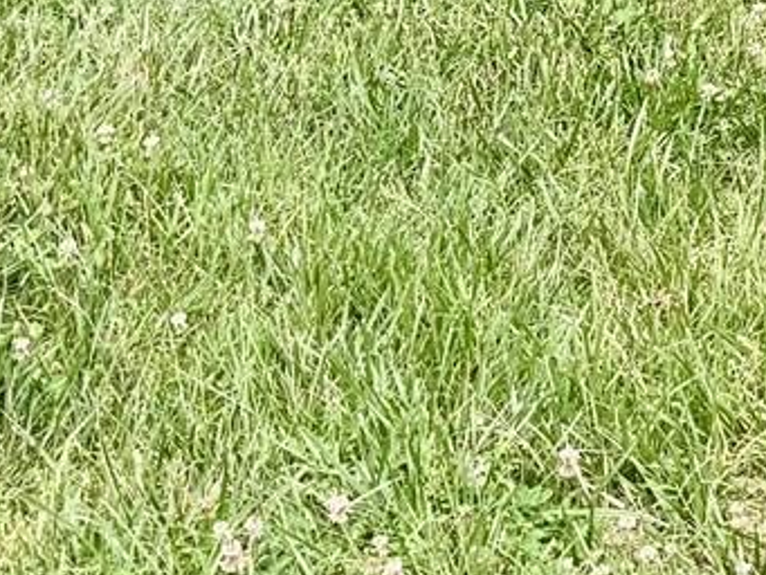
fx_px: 3188
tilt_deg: -4.4
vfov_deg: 9.1
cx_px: 977
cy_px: -880
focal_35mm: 144
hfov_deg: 13.3
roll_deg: -2.1
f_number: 1.78
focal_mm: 6.76
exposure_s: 1/488
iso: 80
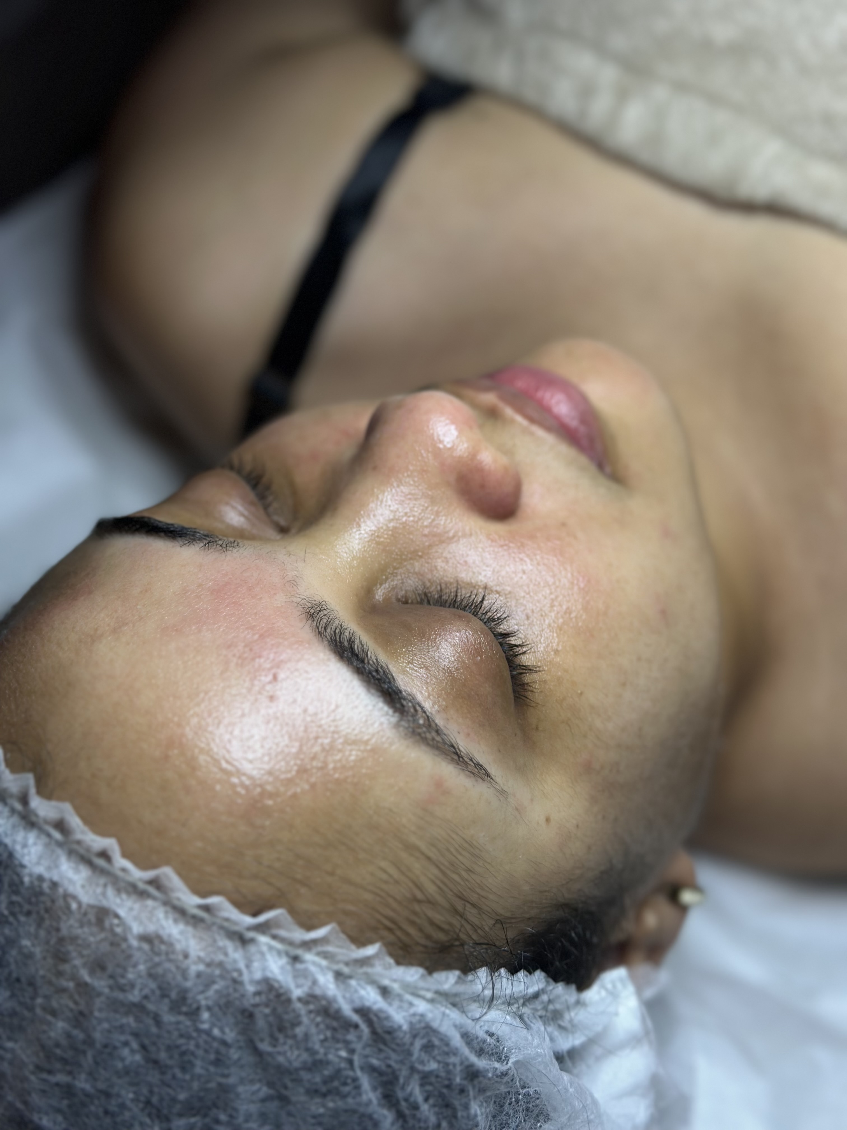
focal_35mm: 48
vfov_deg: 39.7
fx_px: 1566
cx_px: 424
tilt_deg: -62.8
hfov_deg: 30.3
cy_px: 565
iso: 125
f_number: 1.78
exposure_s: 1/62
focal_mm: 6.86
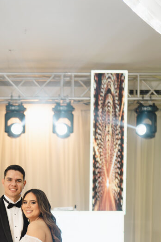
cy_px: 231
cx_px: 21
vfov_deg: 20.3
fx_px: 657
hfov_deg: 13.9
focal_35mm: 98
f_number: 1.4
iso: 320
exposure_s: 1/125
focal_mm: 50
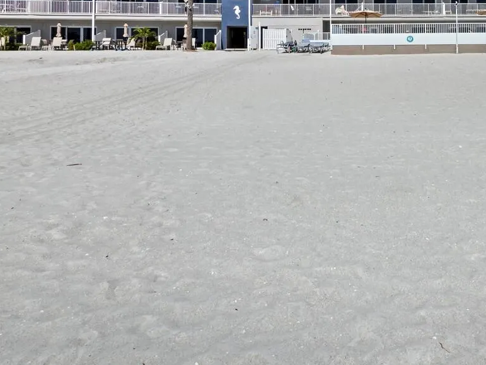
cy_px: 49
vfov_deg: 44.7
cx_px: 409
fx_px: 407
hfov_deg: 55.8
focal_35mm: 29
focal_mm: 7
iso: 400
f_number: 10
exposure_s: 1/1000
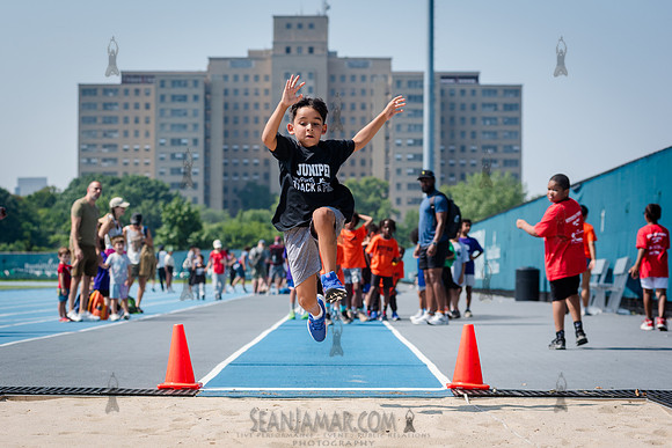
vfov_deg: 13.6
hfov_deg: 20.3
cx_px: 315
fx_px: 1877
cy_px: 234
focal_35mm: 101
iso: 400
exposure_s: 1/1600
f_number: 5
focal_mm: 92
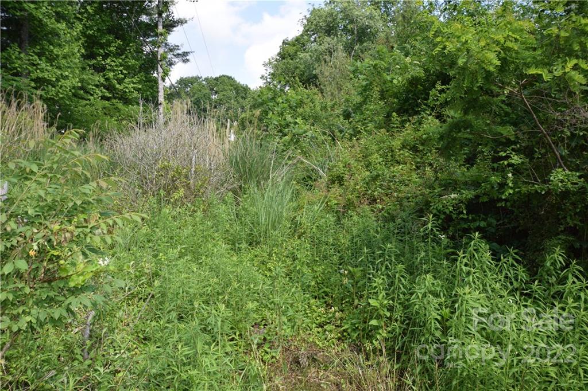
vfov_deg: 36.8
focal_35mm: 36
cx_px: 294
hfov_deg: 53.1
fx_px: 588
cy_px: 196
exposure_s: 1/160
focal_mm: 24
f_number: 6.3
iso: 100
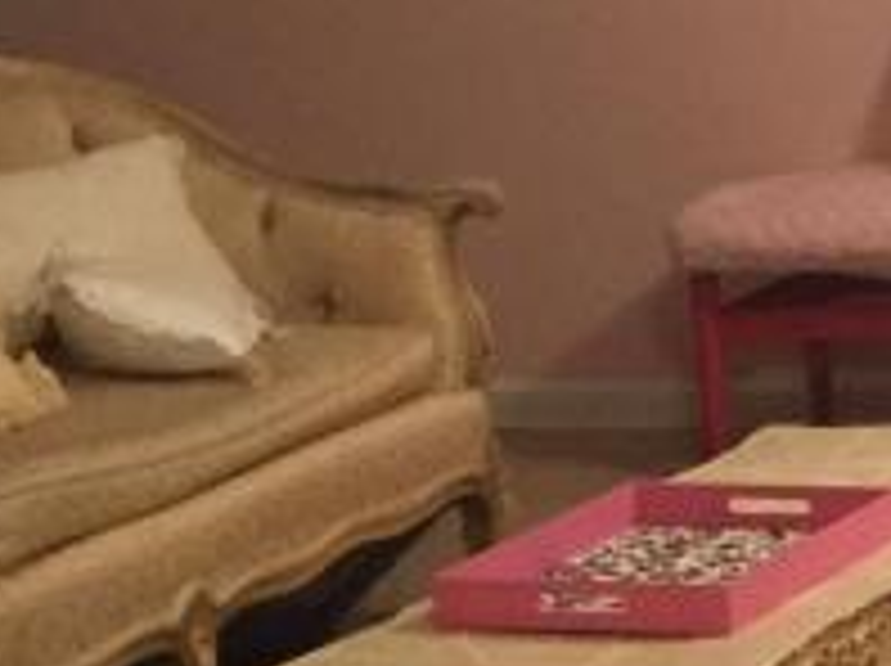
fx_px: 3856
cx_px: 2124
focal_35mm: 150
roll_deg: -0.4
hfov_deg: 11.1
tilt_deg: -10.4
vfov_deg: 9.9
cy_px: 320
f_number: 2.2
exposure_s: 1/30
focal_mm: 4.15
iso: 200
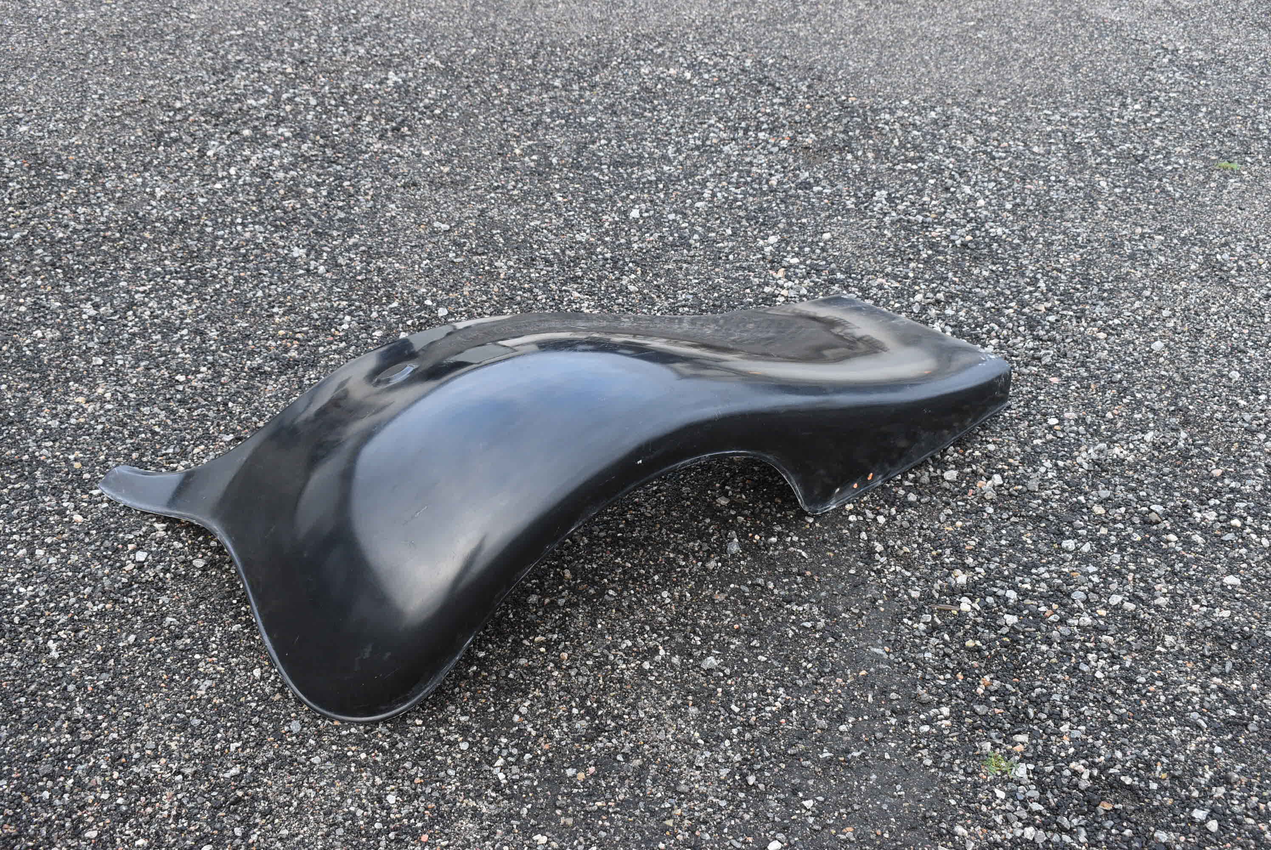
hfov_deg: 44.9
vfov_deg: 30.9
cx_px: 636
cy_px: 425
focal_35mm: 44
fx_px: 1537
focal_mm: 29
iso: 1250
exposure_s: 1/200
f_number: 7.1
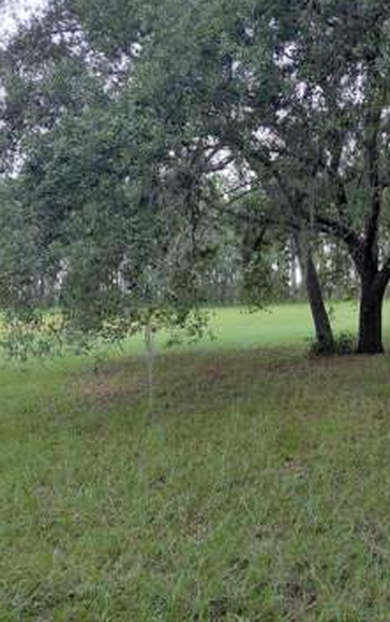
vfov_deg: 54.0
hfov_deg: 33.2
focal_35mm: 36
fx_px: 611
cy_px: 307
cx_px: 364
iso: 50
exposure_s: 1/178
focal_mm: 4.69
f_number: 1.8
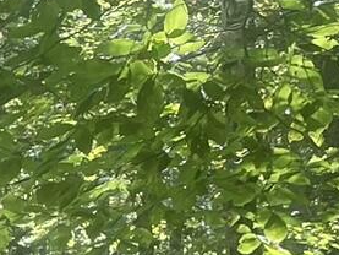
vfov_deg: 7.2
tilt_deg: -5.6
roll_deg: -1.4
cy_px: 652
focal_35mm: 192
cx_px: -441
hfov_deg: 9.3
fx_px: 1881
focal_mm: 4.2
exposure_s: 1/121
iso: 64
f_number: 1.6
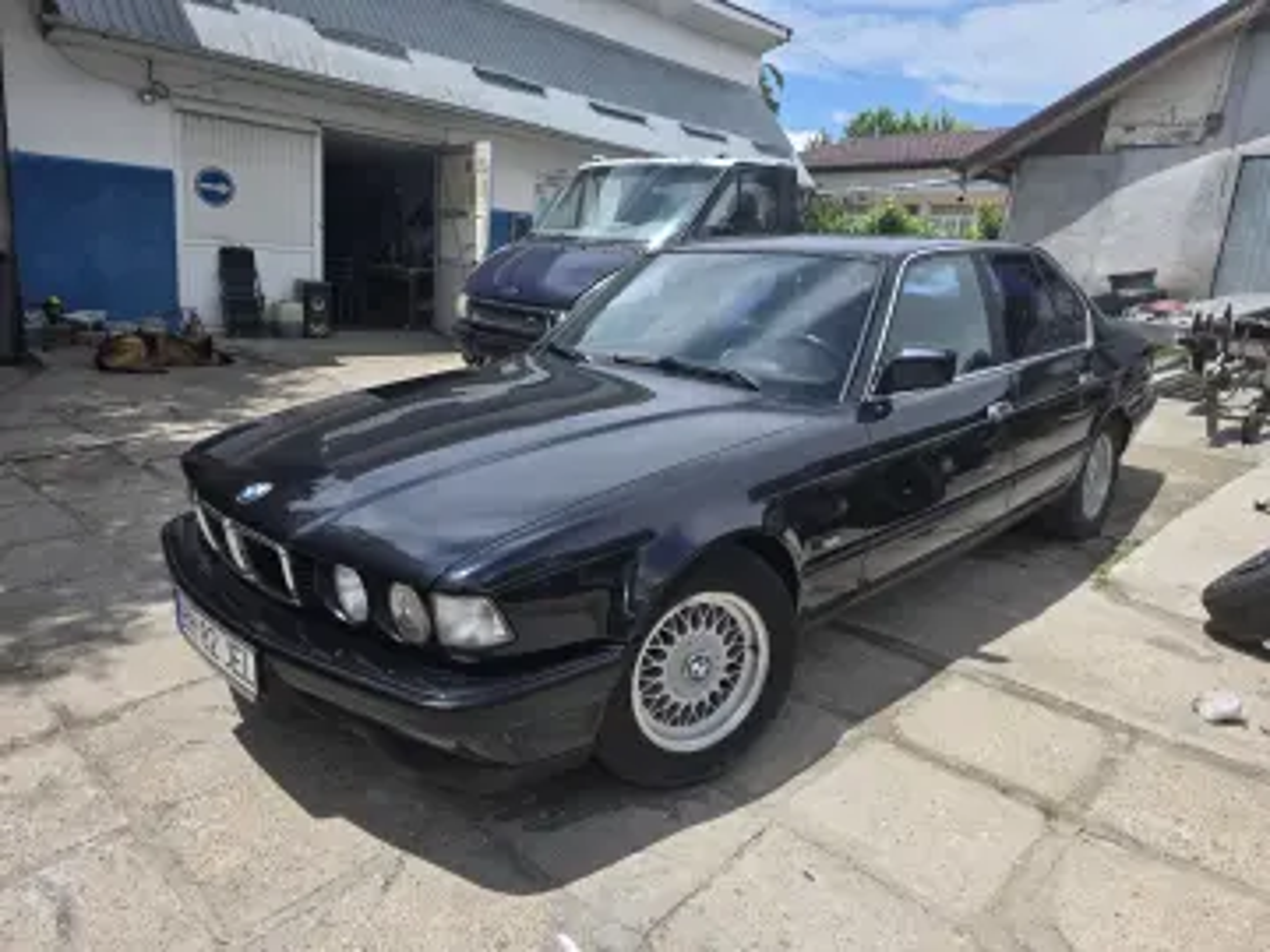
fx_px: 844
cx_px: 635
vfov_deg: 58.9
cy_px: 476
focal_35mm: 23
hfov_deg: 73.9
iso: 80
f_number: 1.7
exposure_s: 1/5296
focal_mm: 6.3
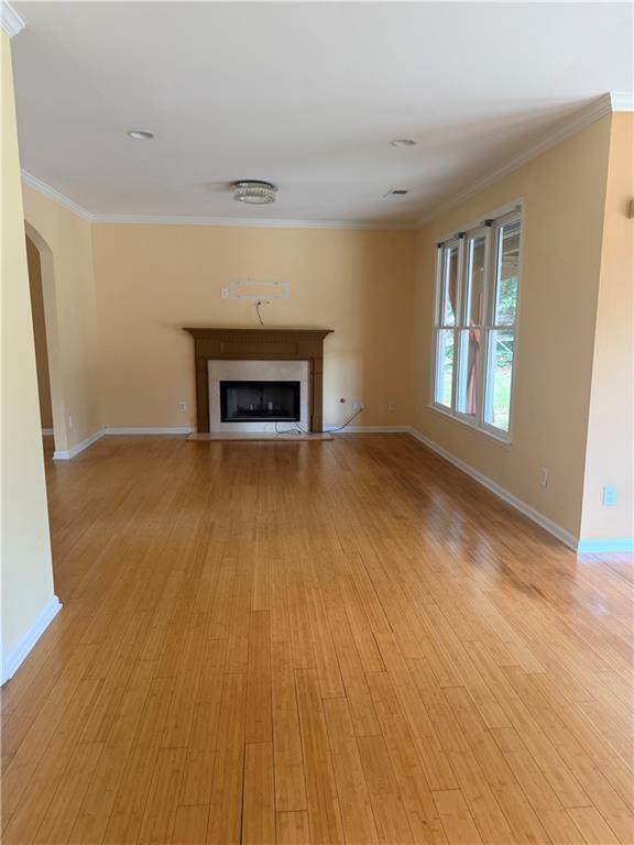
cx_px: 317
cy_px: 422
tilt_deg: -10.1
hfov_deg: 56.8
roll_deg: -0.9
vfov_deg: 71.6
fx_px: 586
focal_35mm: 24
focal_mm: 6.76
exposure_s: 1/120
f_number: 1.78
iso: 200
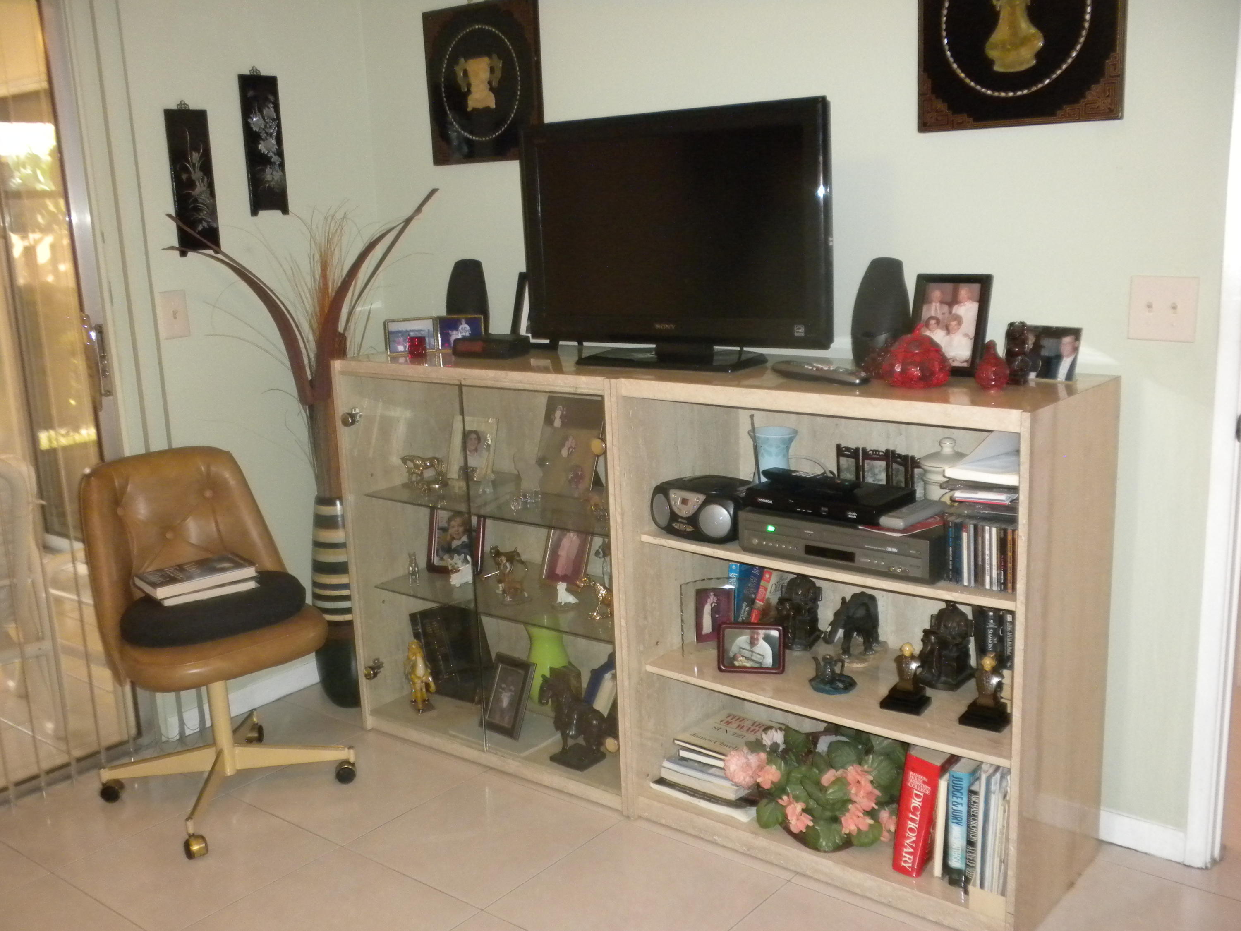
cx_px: 620
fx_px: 1326
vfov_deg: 38.7
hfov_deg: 50.1
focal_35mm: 37
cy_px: 466
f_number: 3.5
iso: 400
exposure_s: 1/30
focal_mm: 6.6
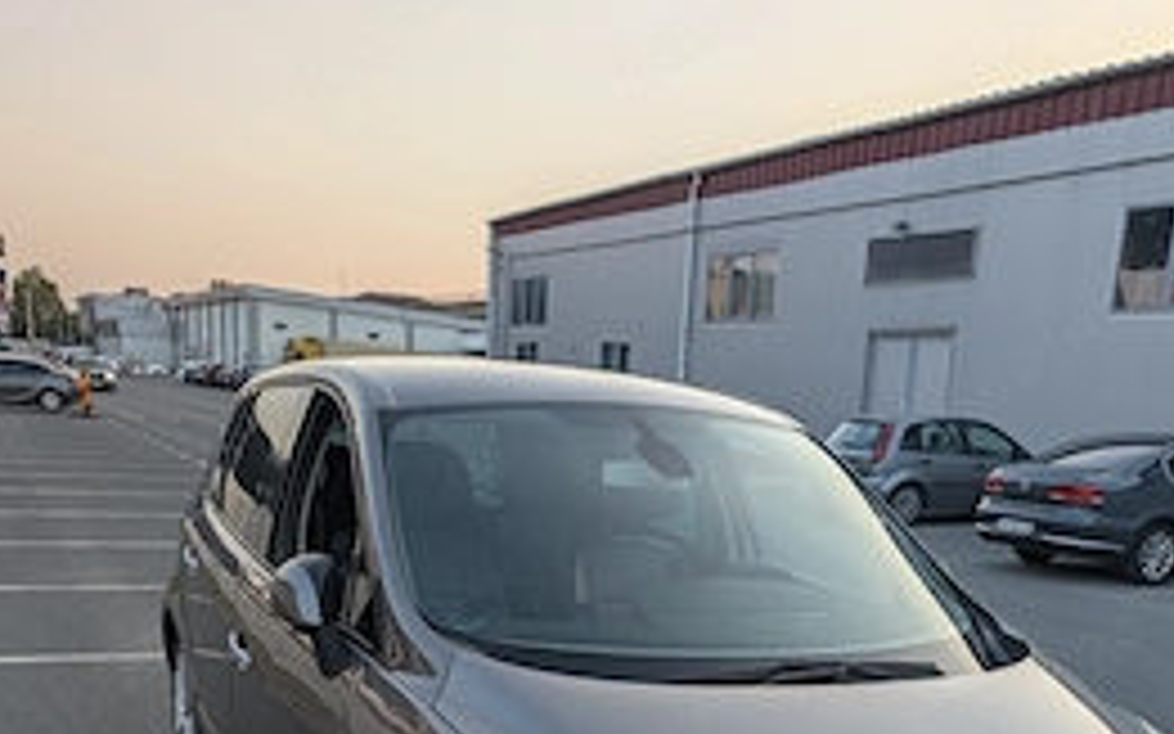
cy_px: 745
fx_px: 1248
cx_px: 603
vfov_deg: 30.3
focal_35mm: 39
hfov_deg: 50.4
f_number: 1.68
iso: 23
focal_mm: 6.9
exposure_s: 1/365
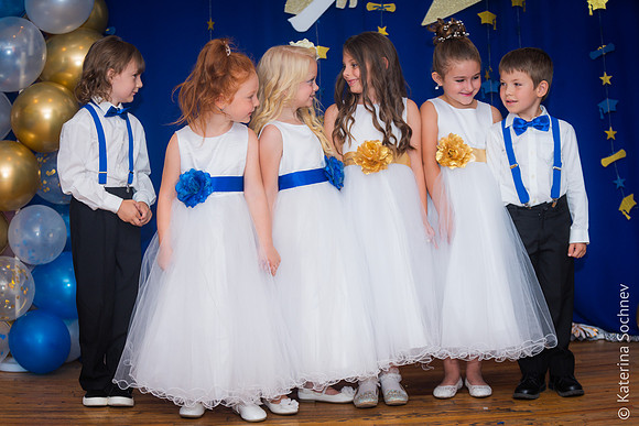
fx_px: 1243
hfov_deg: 28.8
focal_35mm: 70
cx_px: 320
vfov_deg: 19.5
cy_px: 213
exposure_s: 1/200
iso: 320
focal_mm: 70
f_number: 3.5
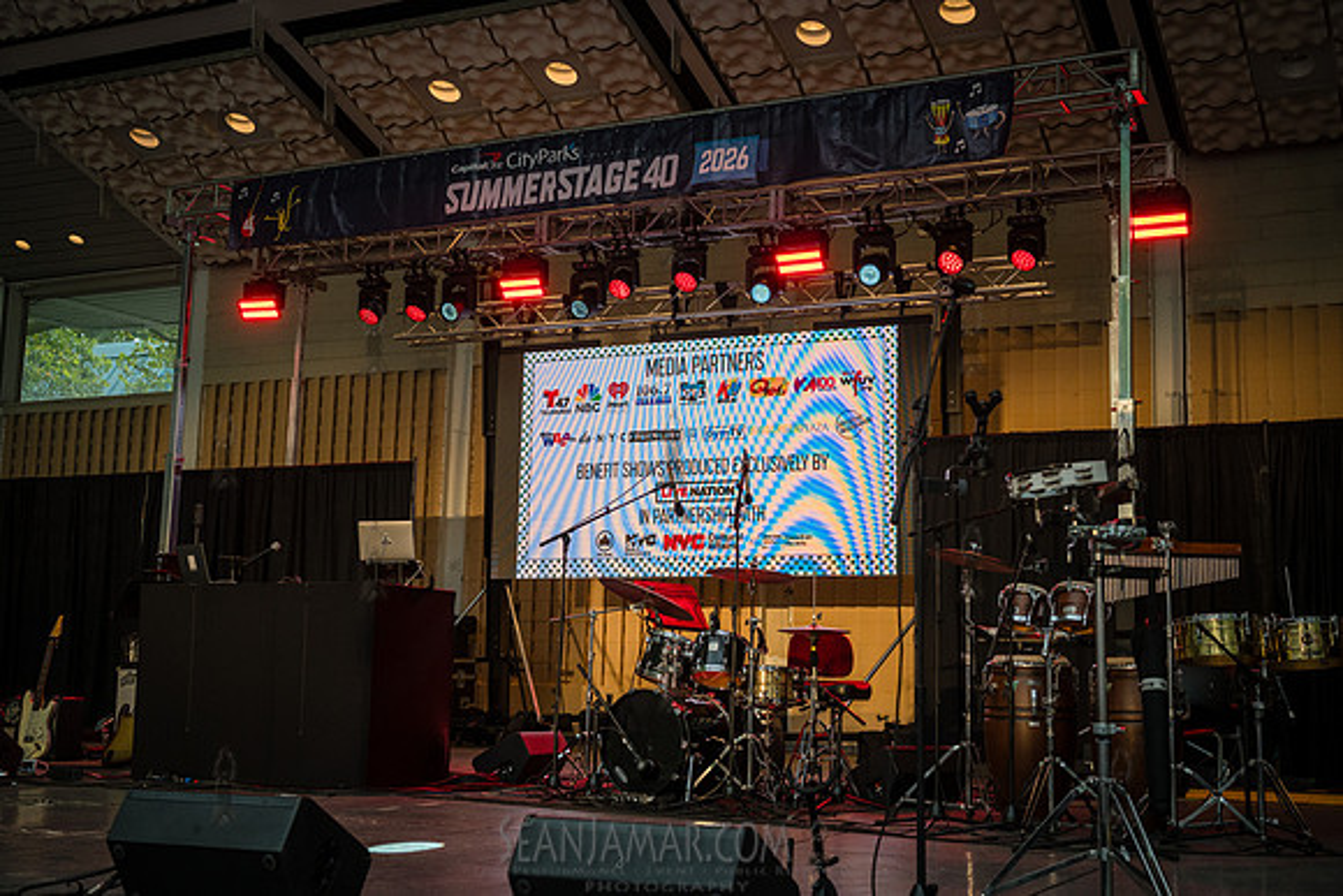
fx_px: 1679
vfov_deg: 29.9
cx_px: 672
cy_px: 448
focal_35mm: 45
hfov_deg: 43.6
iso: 1000
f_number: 4.5
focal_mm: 45
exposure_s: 1/1000
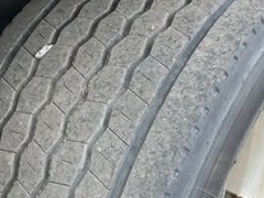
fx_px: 427
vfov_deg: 26.1
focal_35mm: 56
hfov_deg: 34.4
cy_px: 101
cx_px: 134
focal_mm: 3
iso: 32
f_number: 1.8
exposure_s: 1/123
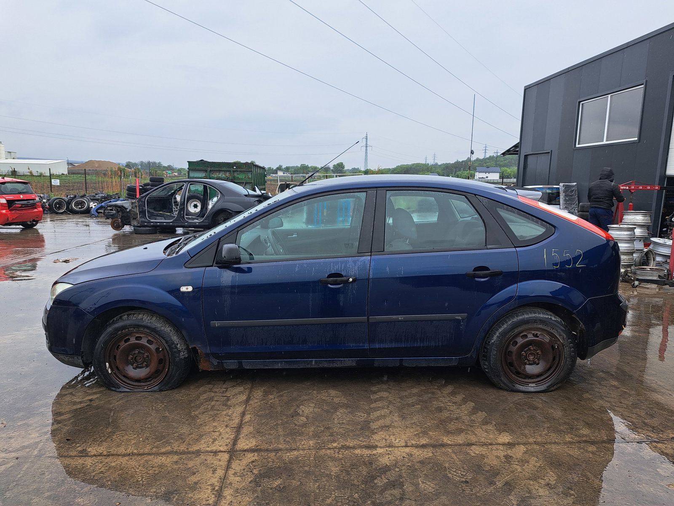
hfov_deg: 71.6
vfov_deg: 56.8
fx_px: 467
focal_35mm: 24
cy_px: 253
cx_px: 337
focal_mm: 5.23
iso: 50
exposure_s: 1/557
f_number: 1.8
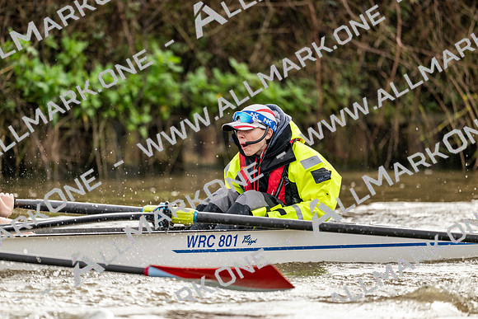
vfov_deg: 3.4
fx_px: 5312
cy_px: 160
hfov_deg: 5.2
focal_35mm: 400
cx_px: 239
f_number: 4.5
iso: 560
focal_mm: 400
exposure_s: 1/1600
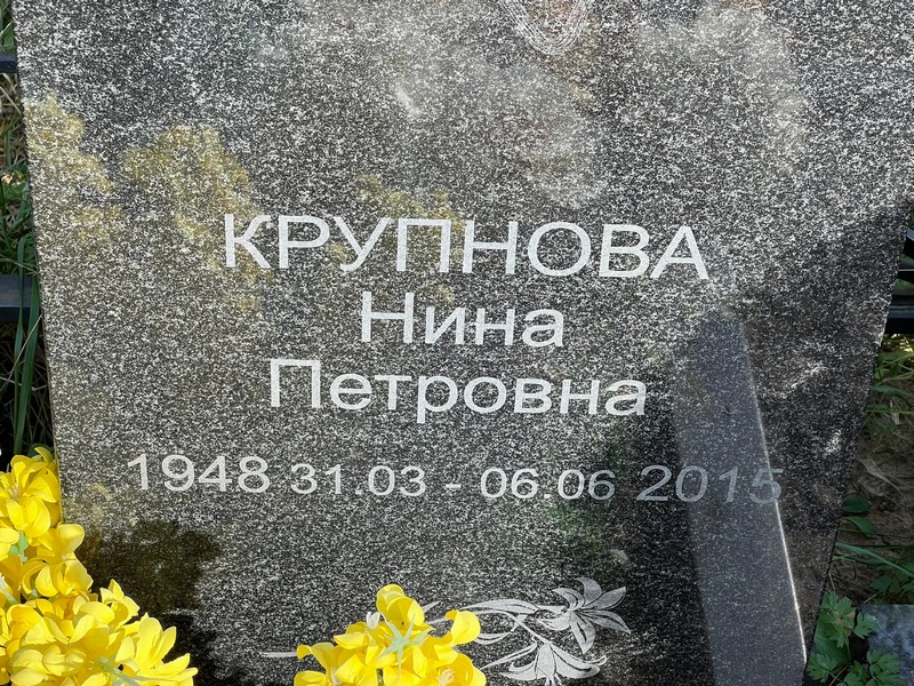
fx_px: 2033
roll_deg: -1.9
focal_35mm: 77
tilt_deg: -40.0
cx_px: 457
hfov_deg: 25.3
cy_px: 343
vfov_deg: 19.1
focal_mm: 9
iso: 32
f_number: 2.8
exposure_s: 1/152
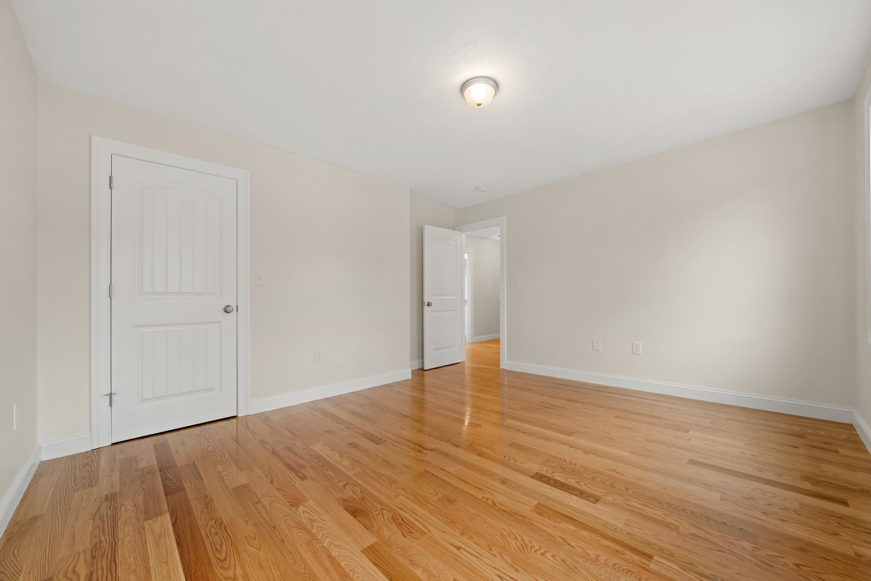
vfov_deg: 85.4
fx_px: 315
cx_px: 448
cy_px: 302
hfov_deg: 108.3
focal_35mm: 13
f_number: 7.1
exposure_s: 1.3
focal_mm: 12
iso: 125
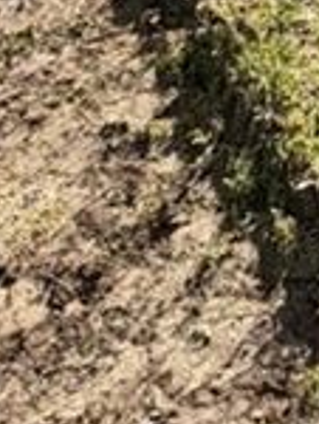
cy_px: -967
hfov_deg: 7.4
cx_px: 985
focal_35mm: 177
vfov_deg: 8.6
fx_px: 2169
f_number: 1.6
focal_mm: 5.96
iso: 64
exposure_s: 1/1048
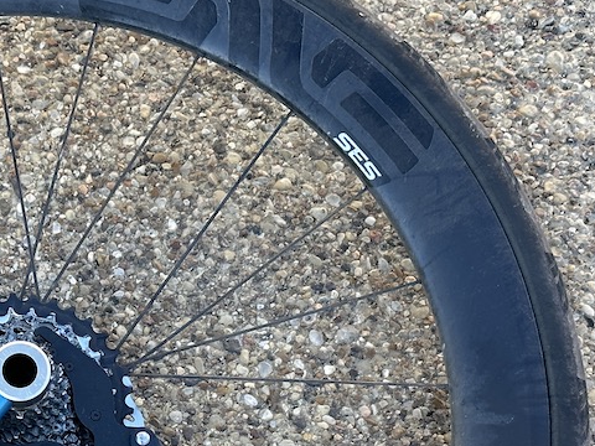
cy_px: 436
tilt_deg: -67.1
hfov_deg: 16.1
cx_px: 29
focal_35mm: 120
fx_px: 2063
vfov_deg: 12.2
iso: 64
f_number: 1.78
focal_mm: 6.86
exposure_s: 1/299
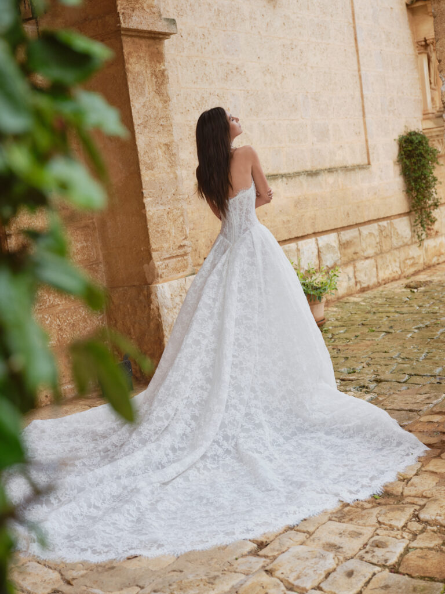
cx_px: 222
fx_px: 874
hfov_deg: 28.6
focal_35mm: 51
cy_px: 297
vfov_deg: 37.5
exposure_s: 1/125
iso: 800
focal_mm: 64
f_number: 4
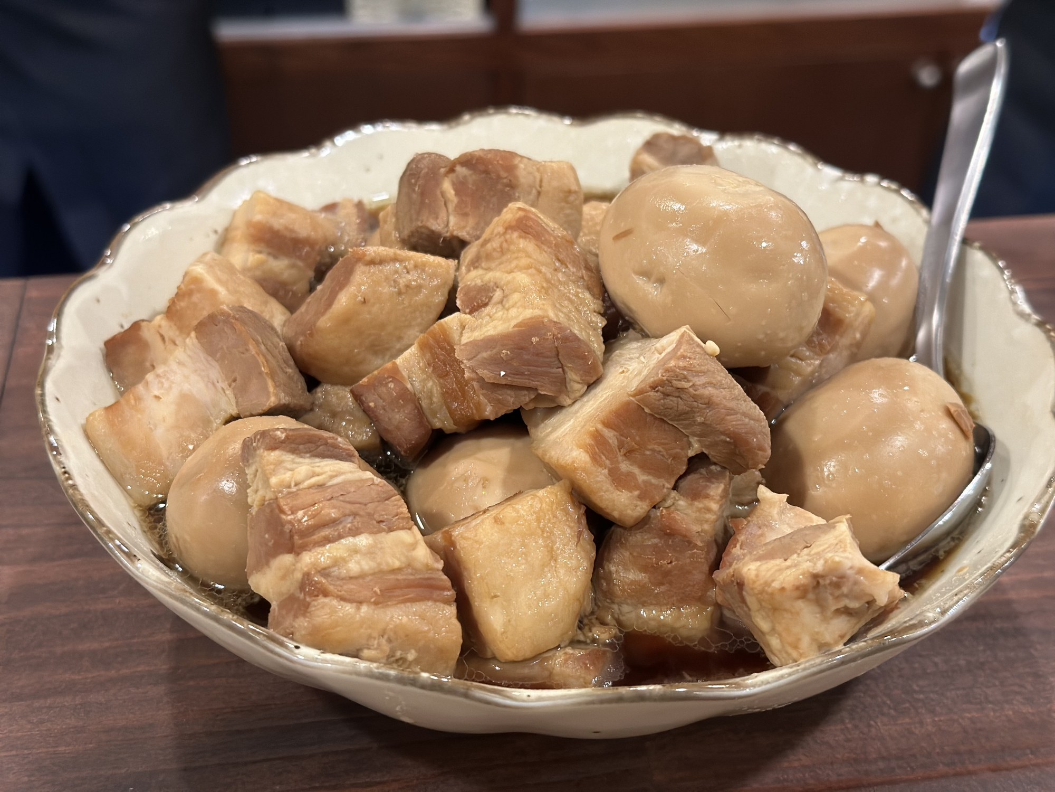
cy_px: 396
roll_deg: -0.9
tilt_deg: -35.4
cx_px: 528
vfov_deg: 30.3
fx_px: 1463
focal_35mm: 48
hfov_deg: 39.7
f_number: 1.78
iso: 320
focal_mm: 6.86
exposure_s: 1/40
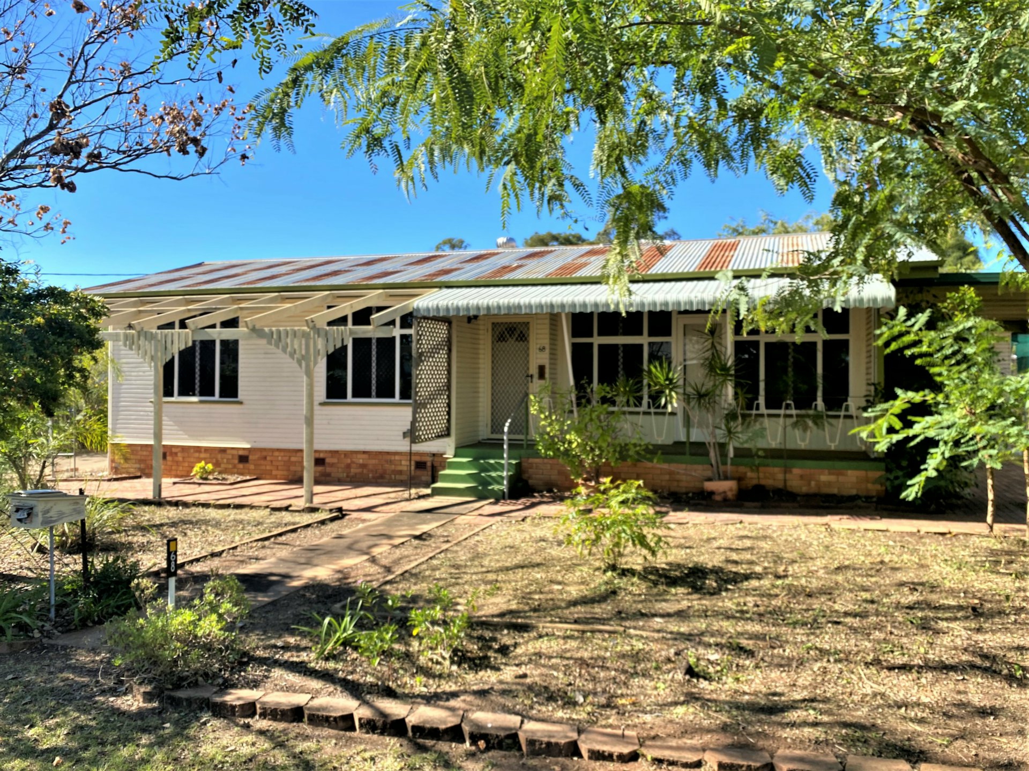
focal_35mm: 26
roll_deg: -2.0
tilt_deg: -0.8
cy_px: 386
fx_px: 773
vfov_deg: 53.1
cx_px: 514
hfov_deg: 67.3
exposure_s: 1/637
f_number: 1.8
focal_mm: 4.25
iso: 32
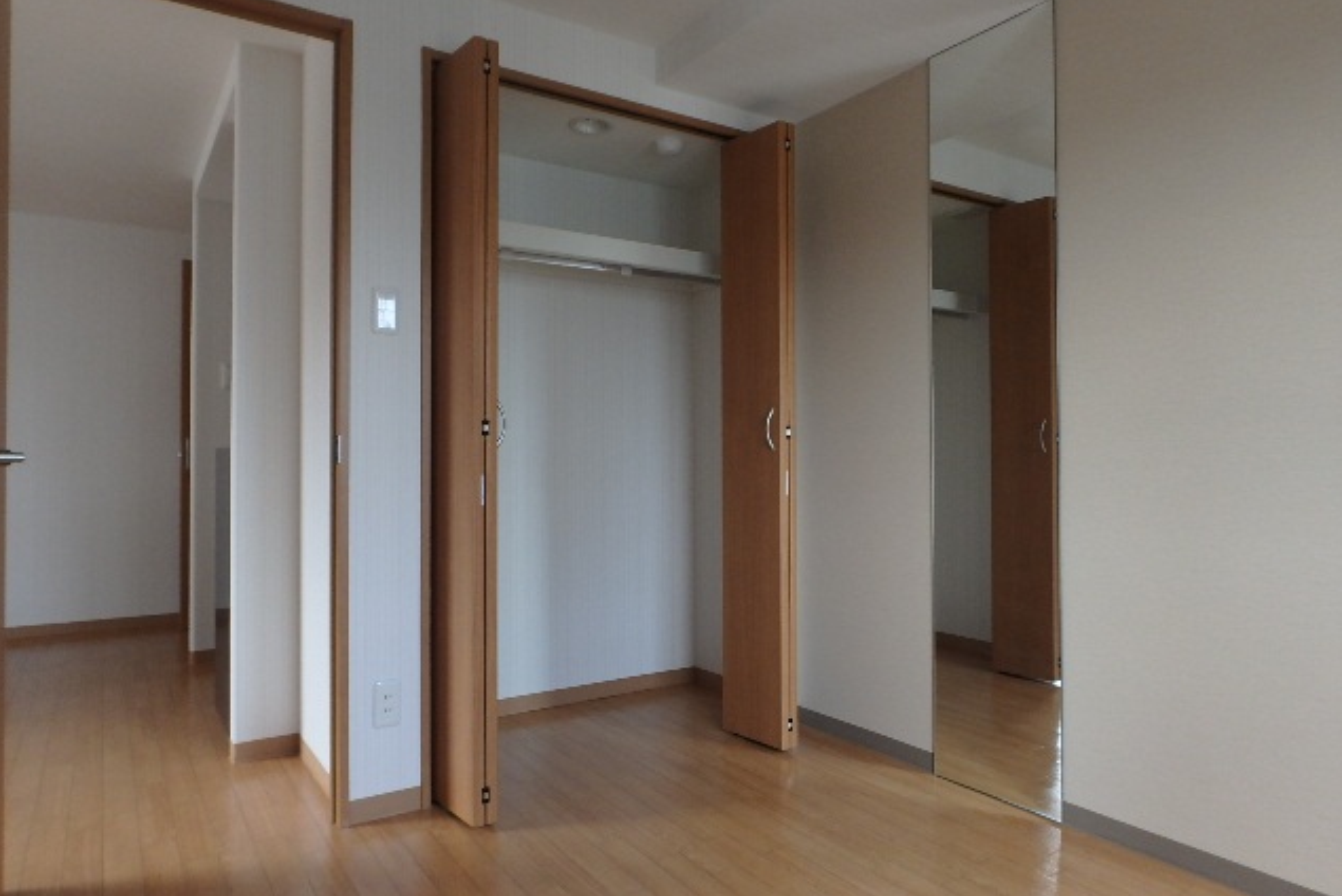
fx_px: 820
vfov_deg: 57.3
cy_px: 456
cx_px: 672
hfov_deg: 78.6
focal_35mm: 22
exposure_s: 1/50
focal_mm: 3.7
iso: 200
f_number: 3.5
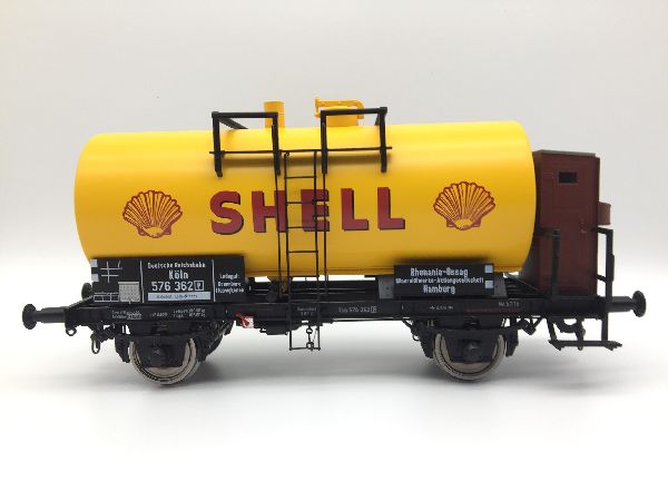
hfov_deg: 61.7
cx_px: 334
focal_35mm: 29
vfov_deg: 48.2
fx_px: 560
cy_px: 250
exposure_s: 1/100
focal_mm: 4.15
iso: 32
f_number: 2.2
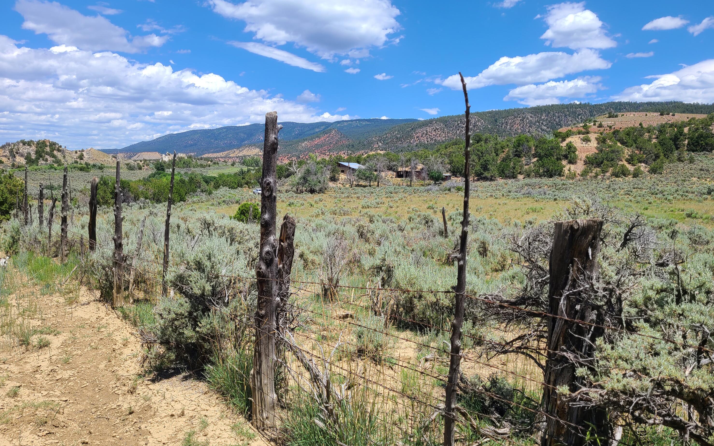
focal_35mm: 28
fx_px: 545
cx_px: 359
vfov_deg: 44.4
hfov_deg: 66.5
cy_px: 253
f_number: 1.8
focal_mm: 5.4
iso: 40
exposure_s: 1/2066
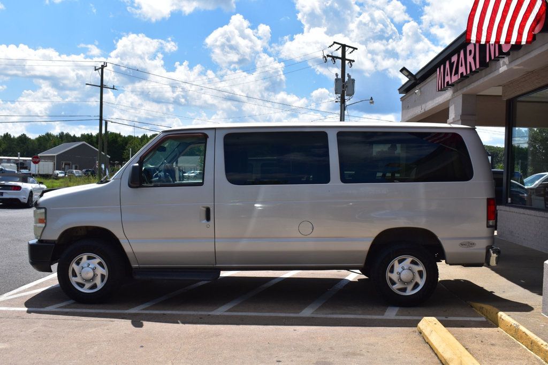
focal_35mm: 38
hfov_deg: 51.3
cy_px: 182
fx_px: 571
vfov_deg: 35.5
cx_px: 274
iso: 250
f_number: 11
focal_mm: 25
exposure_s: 1/500
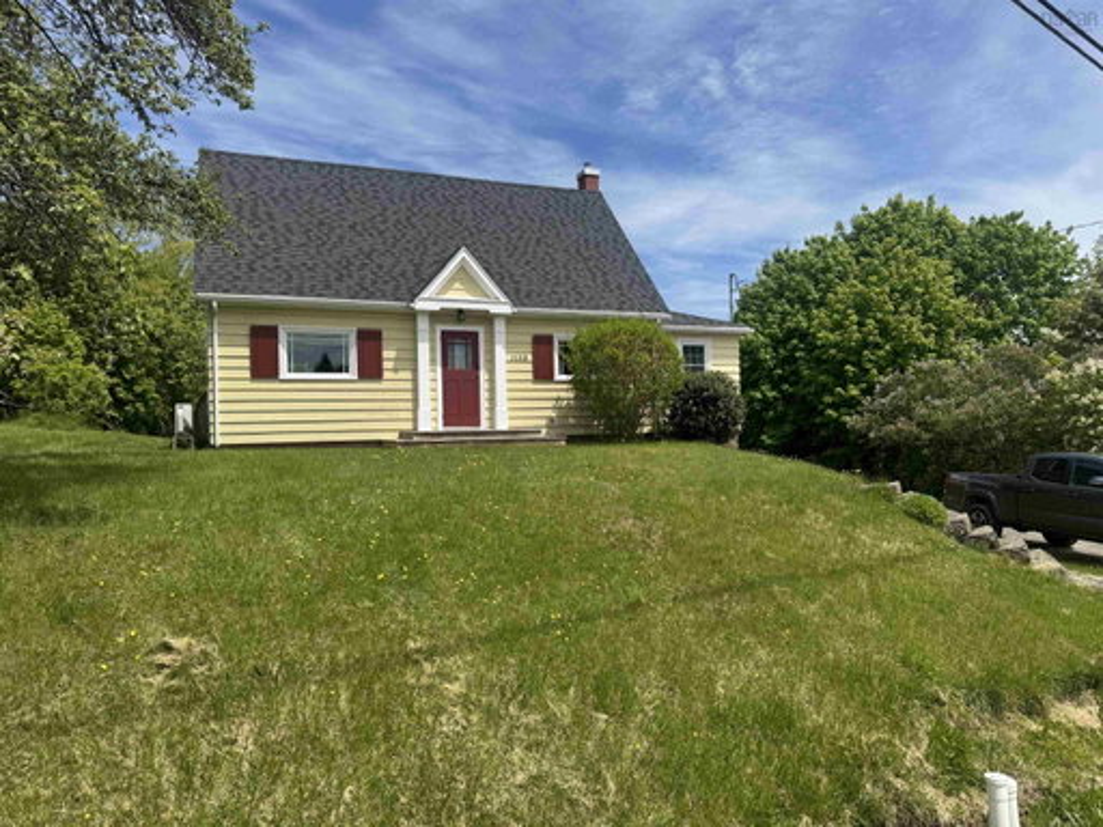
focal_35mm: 24
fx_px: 765
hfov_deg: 71.6
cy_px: 414
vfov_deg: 56.8
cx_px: 552
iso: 80
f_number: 1.78
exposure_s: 1/4950
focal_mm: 6.76
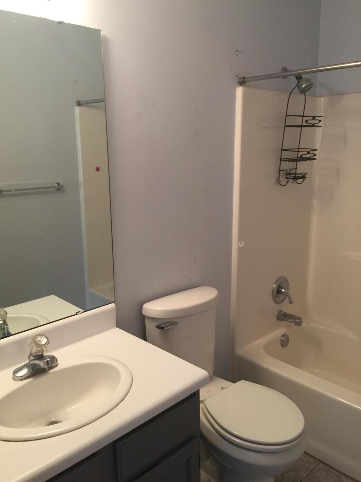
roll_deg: +0.4
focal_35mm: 29
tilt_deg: -12.4
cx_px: 180
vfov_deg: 61.7
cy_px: 241
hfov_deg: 48.2
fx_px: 403
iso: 50
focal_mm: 4.15
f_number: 2.2
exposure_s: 1/15
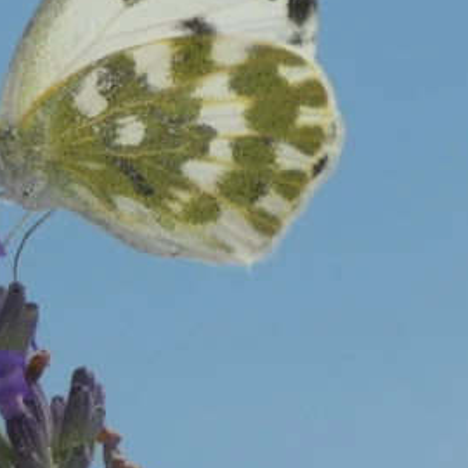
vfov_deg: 1.8
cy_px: 114
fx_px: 14531
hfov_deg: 1.8
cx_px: 78
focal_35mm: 950
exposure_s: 1/200
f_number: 5.6
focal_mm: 81.4
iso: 80
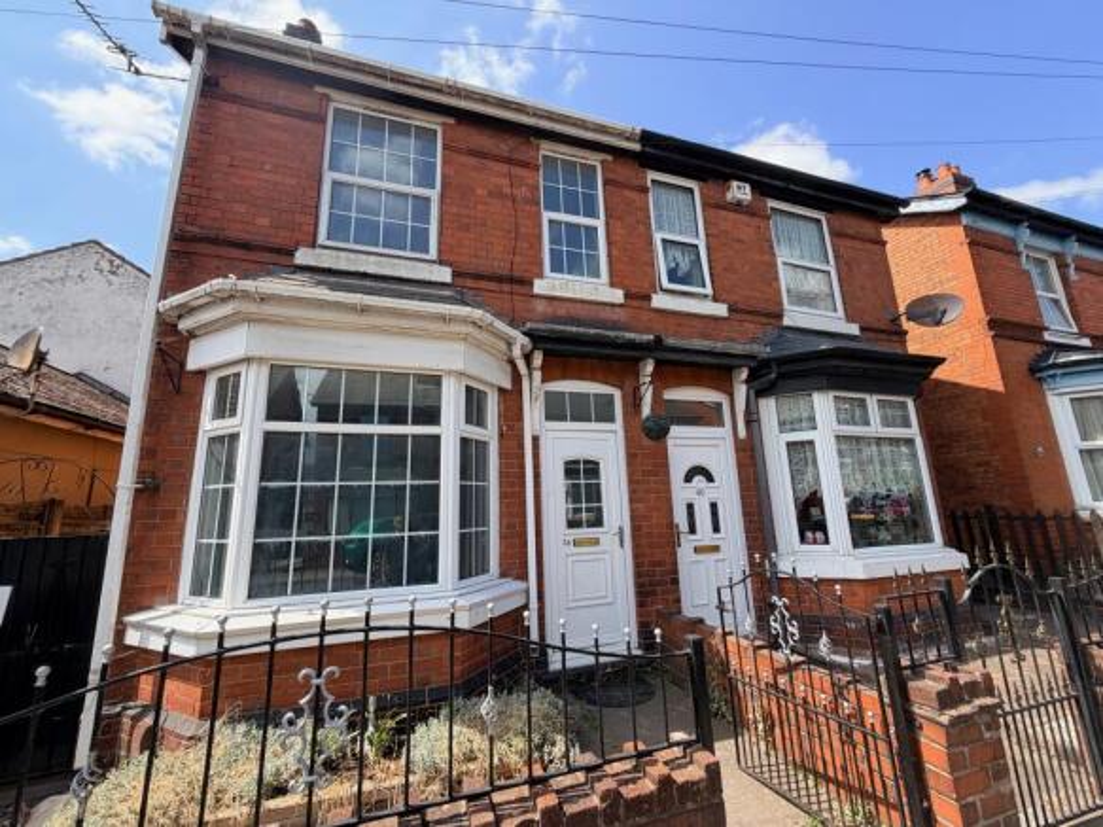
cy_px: 414
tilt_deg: +10.9
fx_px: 446
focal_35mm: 14
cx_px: 552
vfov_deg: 85.7
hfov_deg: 102.1
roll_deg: +2.5
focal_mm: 2.22
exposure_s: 1/625
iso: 40
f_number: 2.2
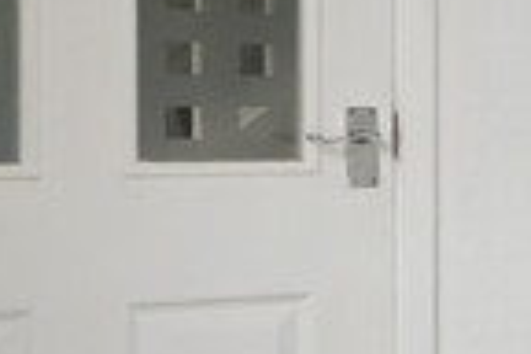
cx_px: 1453
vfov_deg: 11.7
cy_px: 138
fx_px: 1734
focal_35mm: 118
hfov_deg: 12.0
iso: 800
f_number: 6.3
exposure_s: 1/40
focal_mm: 11
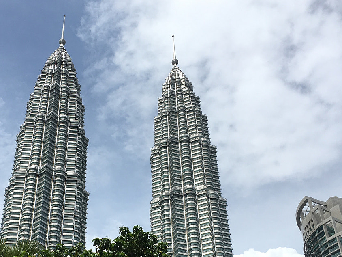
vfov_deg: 26.0
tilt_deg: +36.9
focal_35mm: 55
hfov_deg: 34.6
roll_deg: -0.3
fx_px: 543
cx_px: 117
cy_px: 215
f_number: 2.2
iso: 25
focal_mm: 4.15
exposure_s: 1/2959
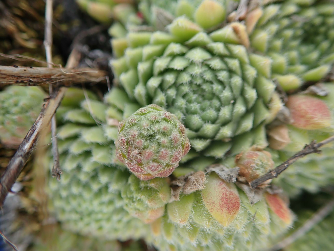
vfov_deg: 46.8
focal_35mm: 30
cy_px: 126
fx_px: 289
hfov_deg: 60.0
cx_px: 167
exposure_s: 1/125
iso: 100
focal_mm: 5.5
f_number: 2.3
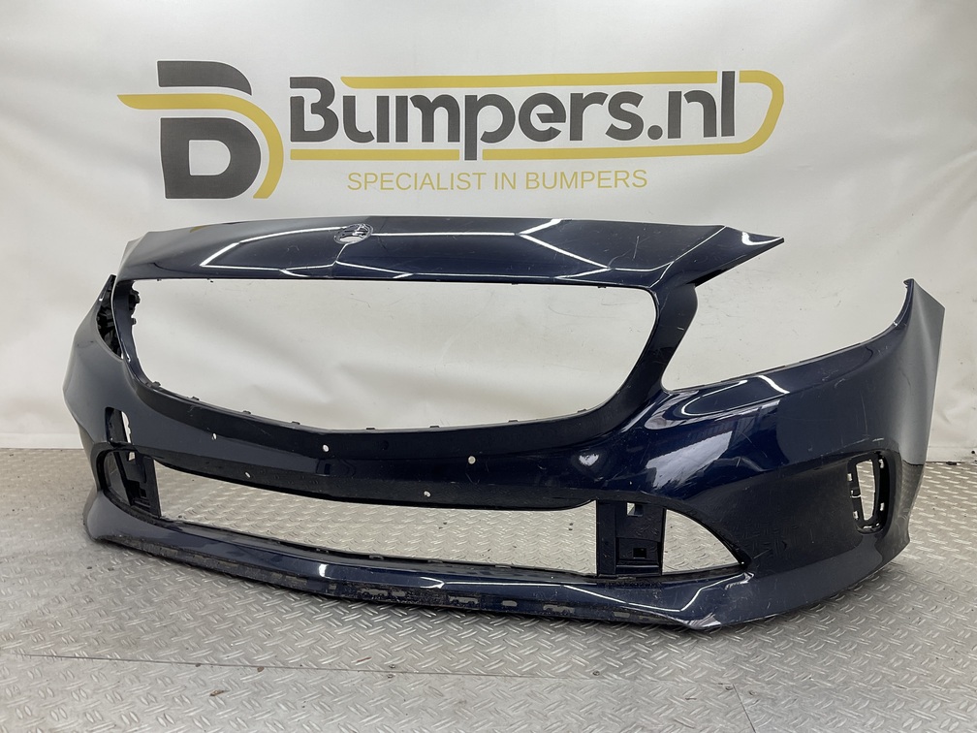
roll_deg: -0.9
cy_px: 366
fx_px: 818
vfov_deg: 48.2
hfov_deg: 61.7
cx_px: 488
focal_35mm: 29
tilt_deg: -7.5
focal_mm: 3
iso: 20
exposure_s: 1/100
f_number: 1.8
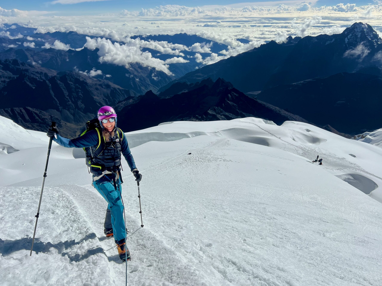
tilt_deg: -23.8
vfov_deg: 53.1
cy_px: 143
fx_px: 287
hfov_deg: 67.3
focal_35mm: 26
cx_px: 191
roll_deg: -2.7
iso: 40
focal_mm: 5.7
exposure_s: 1/16393
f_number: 1.5
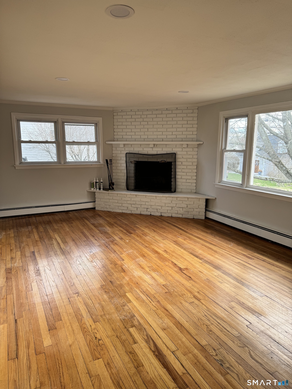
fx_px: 270
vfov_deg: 71.6
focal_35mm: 24
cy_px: 194
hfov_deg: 56.8
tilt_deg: -10.5
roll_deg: -0.2
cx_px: 146
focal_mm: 6.76
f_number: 1.78
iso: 80
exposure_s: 1/121
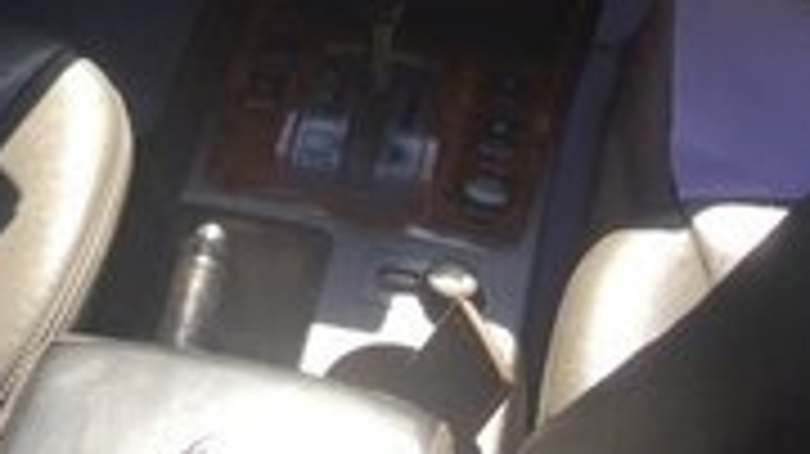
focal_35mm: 87
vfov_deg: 12.2
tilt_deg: -18.4
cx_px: 198
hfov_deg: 24.2
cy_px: -467
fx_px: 1867
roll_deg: -2.7
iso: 32
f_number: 2.2
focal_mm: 4.15
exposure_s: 1/332
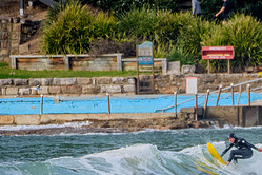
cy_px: 180
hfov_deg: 1.2
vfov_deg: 0.8
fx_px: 12721
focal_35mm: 1748
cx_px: 241
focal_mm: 500
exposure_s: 1/2000
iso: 450
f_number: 5.6
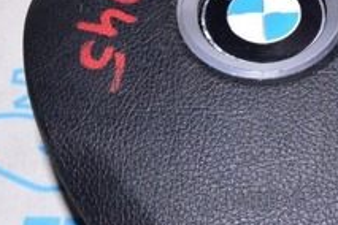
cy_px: 126
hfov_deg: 20.3
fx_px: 929
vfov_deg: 13.8
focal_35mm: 99
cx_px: 287
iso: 1600
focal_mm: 22
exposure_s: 1/200
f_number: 8
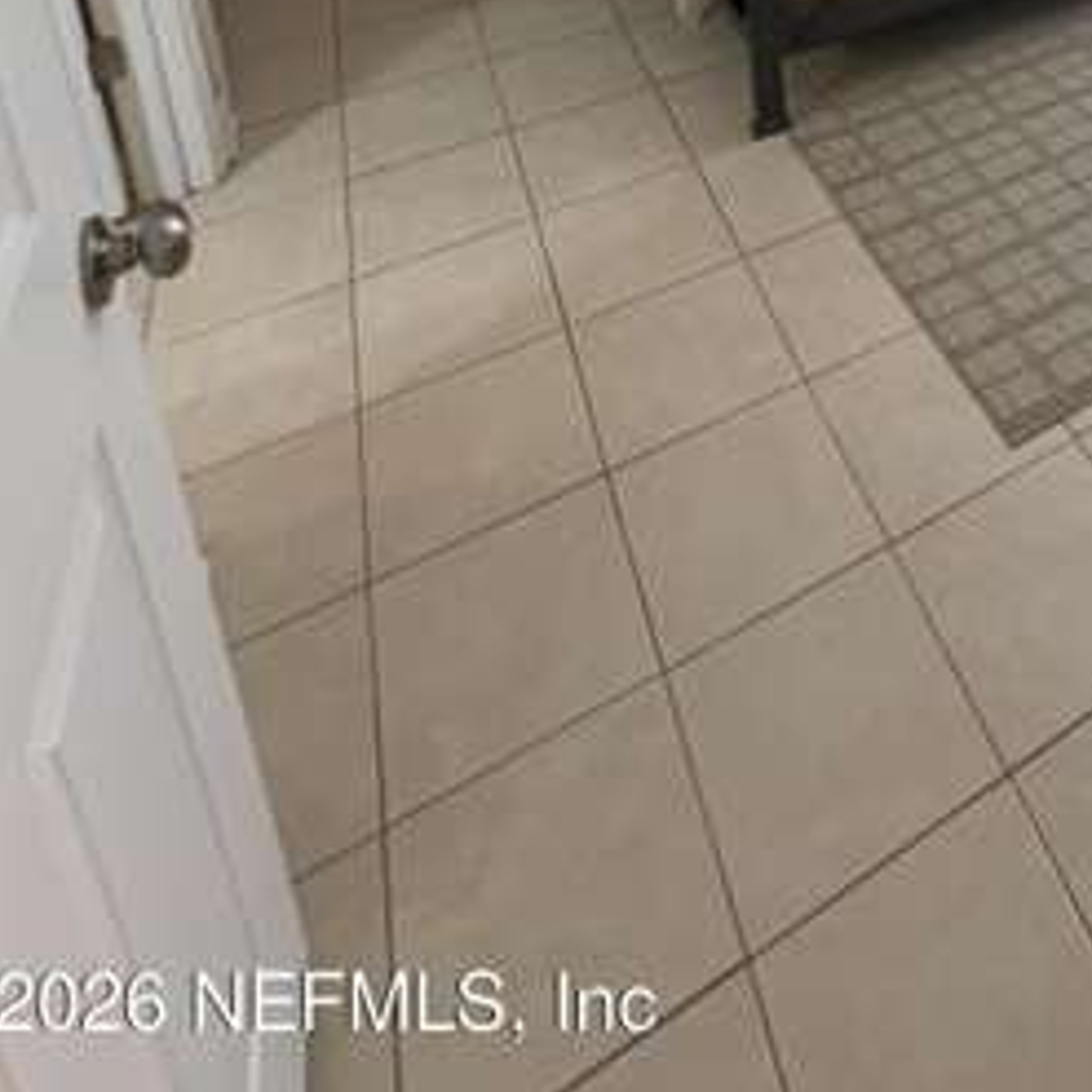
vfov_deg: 36.4
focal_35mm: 32
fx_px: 1142
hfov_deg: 46.1
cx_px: 986
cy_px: -283
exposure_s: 1/60
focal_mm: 2.22
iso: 400
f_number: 2.2
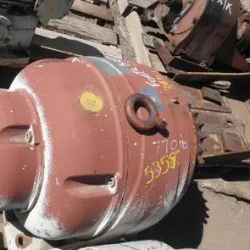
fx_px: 343
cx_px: 85
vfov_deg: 40.0
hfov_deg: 39.6
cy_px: 125
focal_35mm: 42
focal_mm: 6.1
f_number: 9.1
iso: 64
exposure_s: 1/125
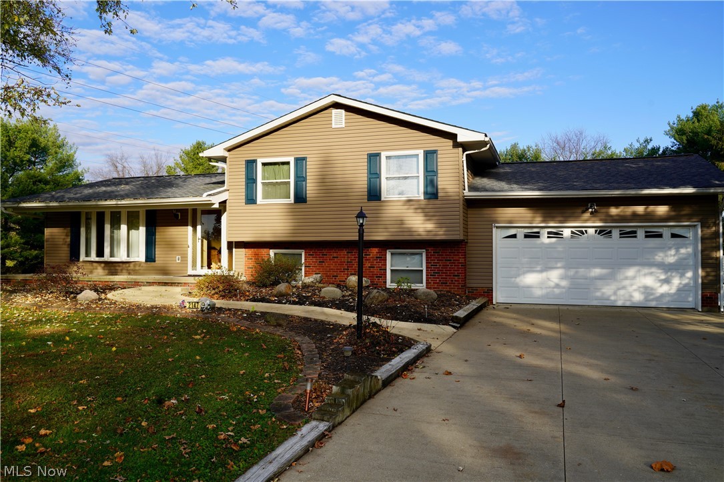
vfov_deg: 44.9
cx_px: 362
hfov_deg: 63.7
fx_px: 583
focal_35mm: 29
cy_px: 241
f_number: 9
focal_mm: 29
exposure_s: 1/125
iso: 100
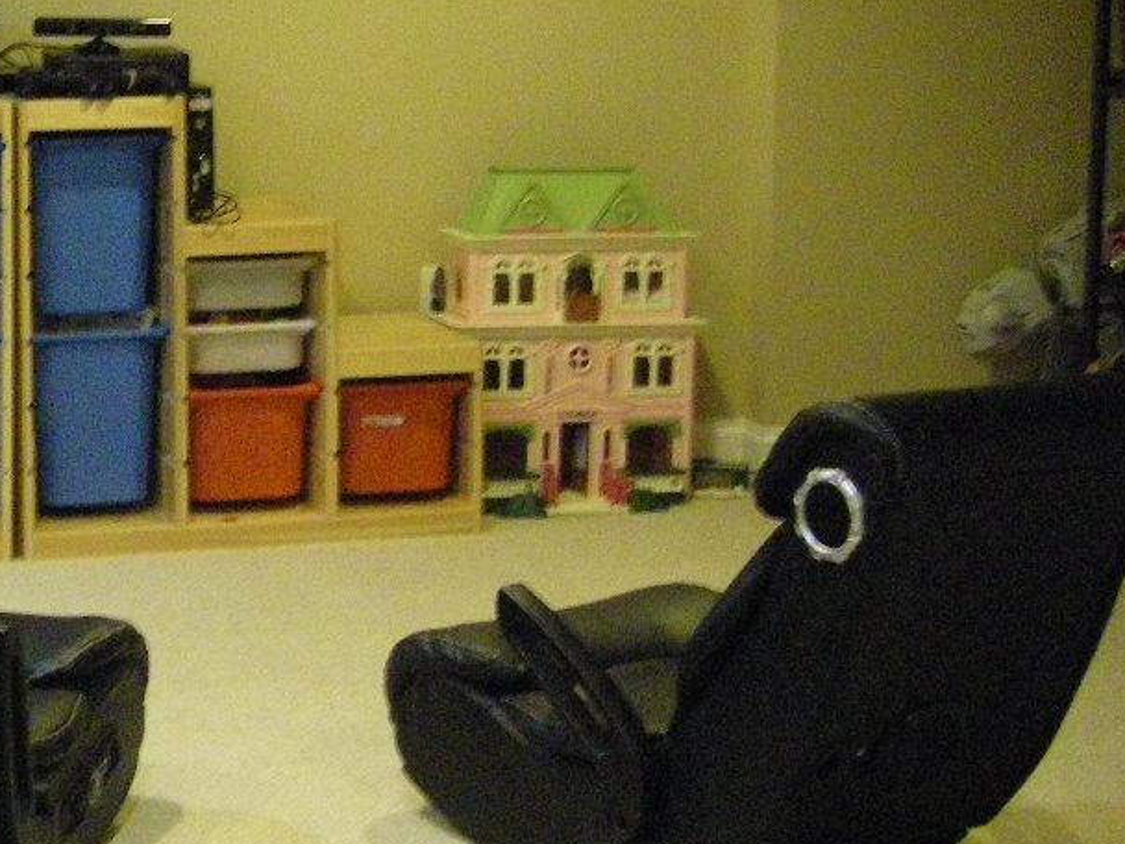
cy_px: 196
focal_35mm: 90
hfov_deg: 20.9
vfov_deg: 16.3
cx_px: -57
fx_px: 2925
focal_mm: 6.3
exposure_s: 1/13
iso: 800
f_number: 3.5
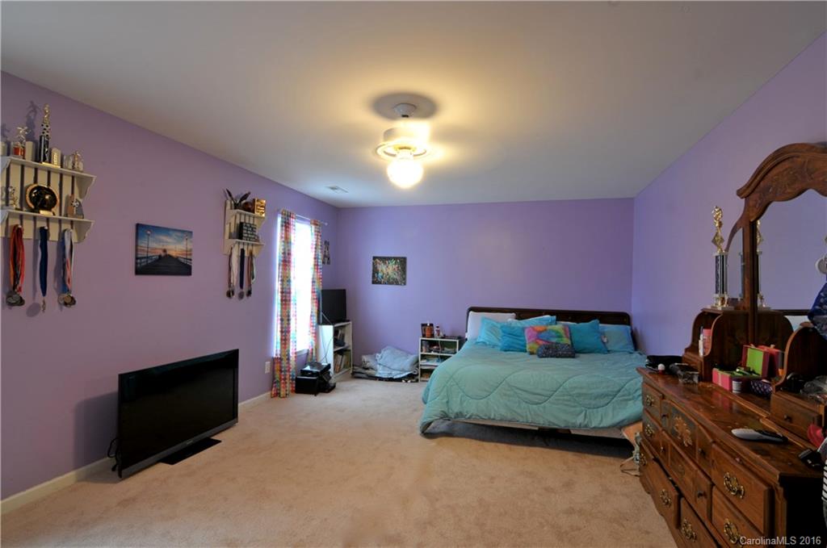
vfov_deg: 71.9
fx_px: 378
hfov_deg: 95.1
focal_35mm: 16
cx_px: 414
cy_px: 274
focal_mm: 11
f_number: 16
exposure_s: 5
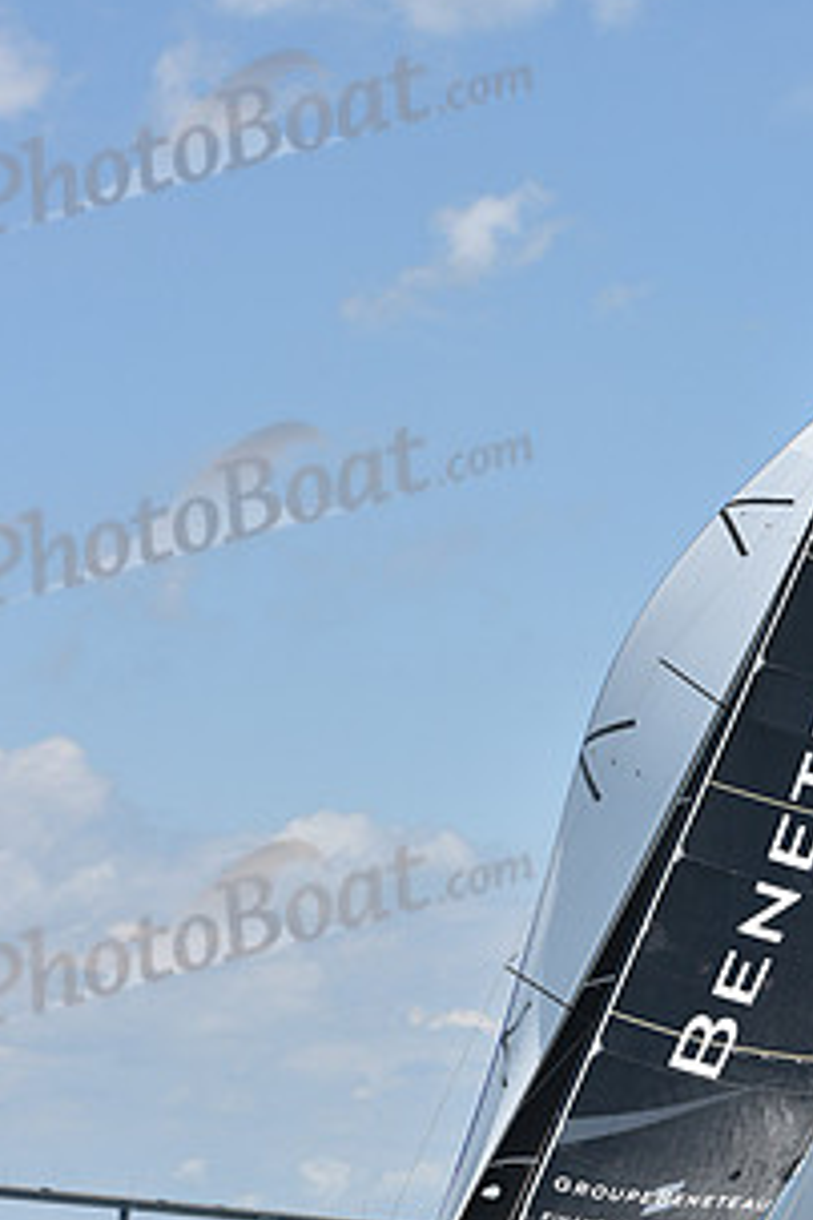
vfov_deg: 13.1
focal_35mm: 157
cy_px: 660
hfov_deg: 8.7
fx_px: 5318
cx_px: 743
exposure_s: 1/1250
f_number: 7.1
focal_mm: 82
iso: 250
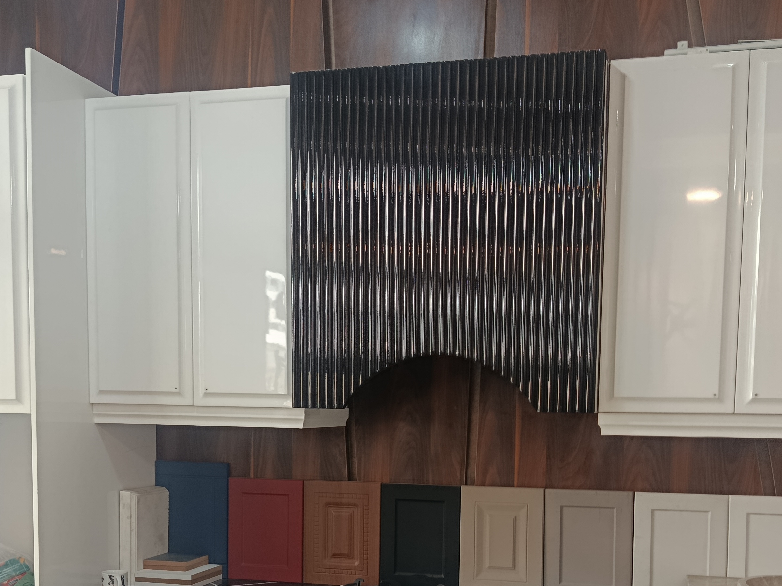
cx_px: 460
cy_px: 473
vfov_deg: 34.8
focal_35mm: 40
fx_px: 904
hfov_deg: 46.6
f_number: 1.7
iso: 444
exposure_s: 1/100
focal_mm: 5.24
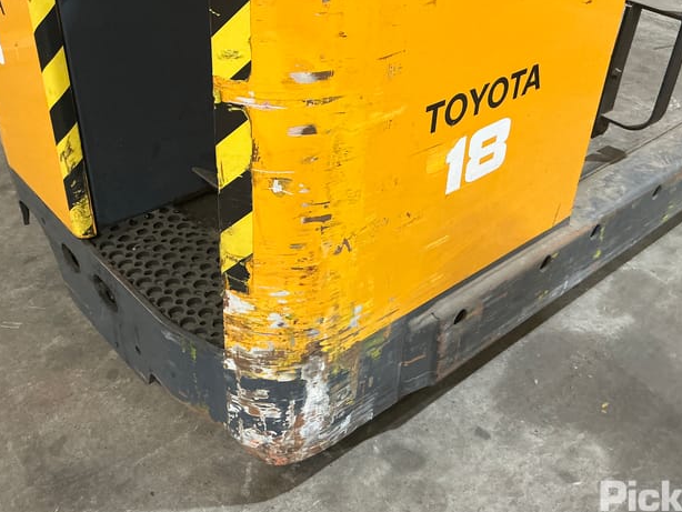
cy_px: 209
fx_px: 690
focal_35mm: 35
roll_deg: -1.9
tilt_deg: -33.4
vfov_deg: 40.6
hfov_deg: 52.6
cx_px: 330
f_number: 1.8
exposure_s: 1/50
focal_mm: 3
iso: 160
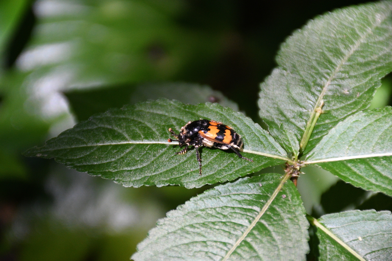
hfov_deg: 9.8
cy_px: 130
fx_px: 2286
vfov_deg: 6.5
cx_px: 196
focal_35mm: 210
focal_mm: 140
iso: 2000
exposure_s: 1/320
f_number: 5.6
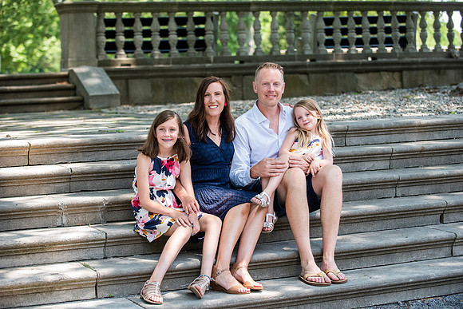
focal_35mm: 84
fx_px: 1086
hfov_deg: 24.1
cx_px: 238
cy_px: 150
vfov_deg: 16.2
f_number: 3.5
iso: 800
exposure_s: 1/1000
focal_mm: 82
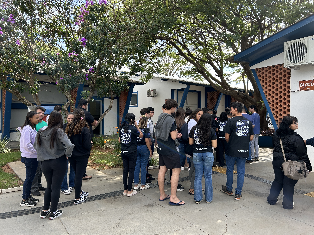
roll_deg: +0.5
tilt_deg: -1.0
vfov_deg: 53.1
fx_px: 236
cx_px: 157
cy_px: 118
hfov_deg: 67.3
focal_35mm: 26
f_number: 1.5
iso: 50
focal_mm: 5.7
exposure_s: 1/738
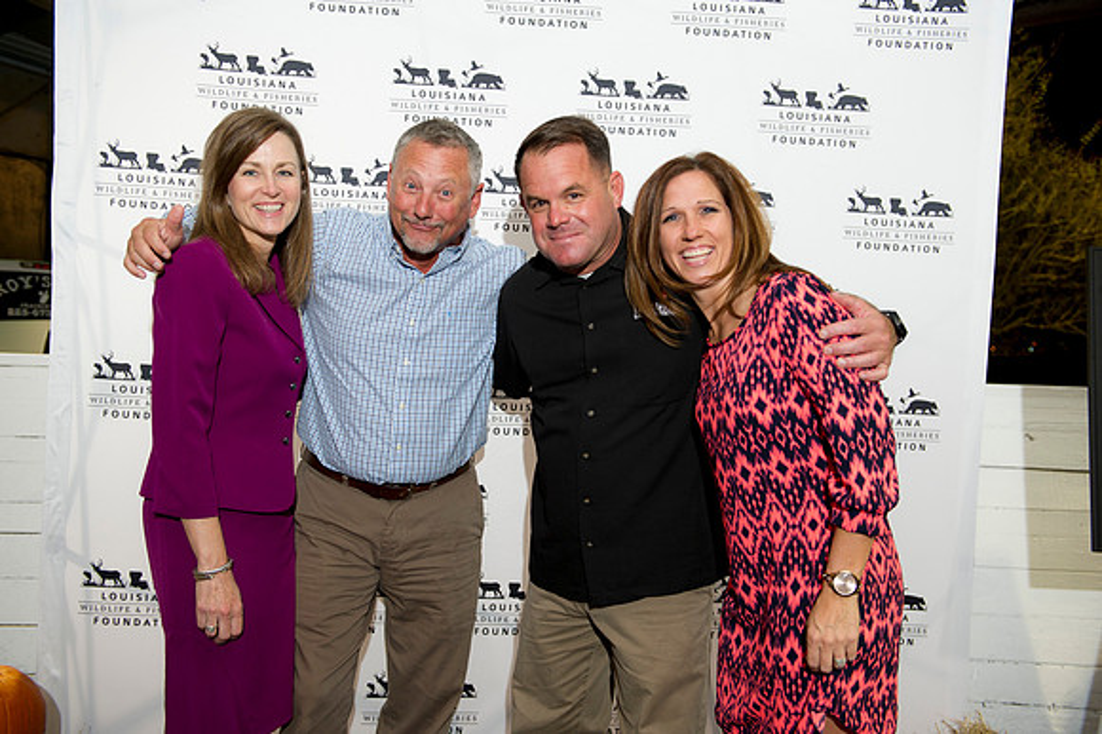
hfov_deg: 54.5
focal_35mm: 35
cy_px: 367
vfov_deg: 37.8
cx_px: 551
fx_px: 1071
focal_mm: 35
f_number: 3.5
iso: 800
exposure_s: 1/125
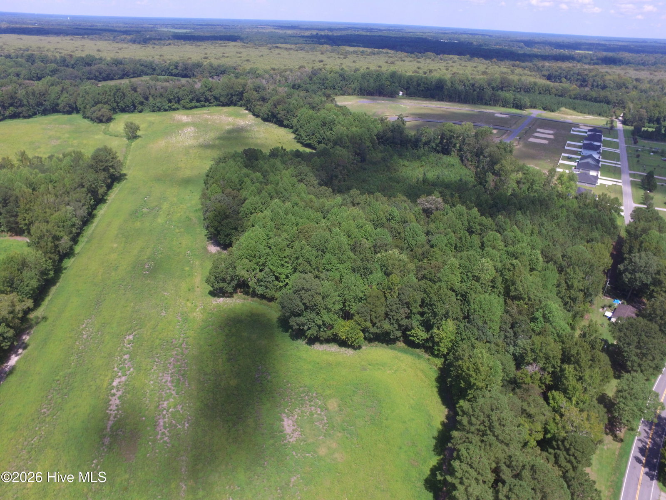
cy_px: 250
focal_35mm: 20
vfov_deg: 66.0
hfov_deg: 81.7
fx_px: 385
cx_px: 333
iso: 100
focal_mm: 3.61
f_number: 2.8
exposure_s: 1/853
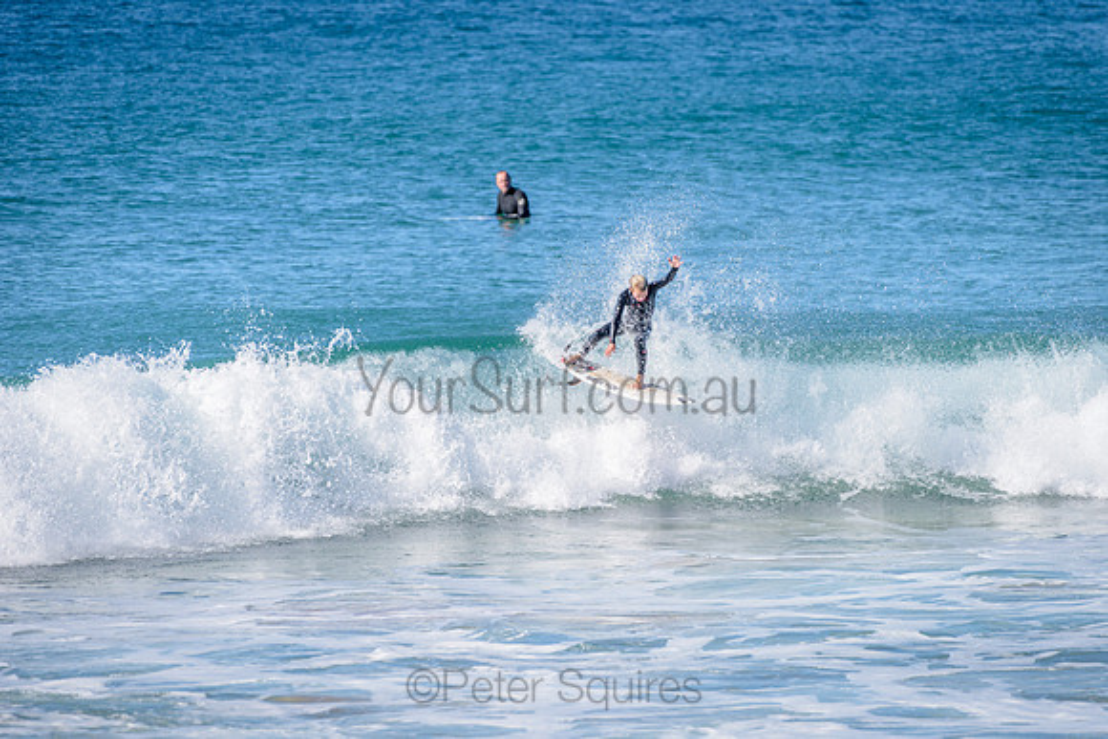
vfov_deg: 2.8
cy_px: 370
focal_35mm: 500
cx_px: 554
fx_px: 15392
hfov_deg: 4.1
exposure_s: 1/2000
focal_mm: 500
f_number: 5.6
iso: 220
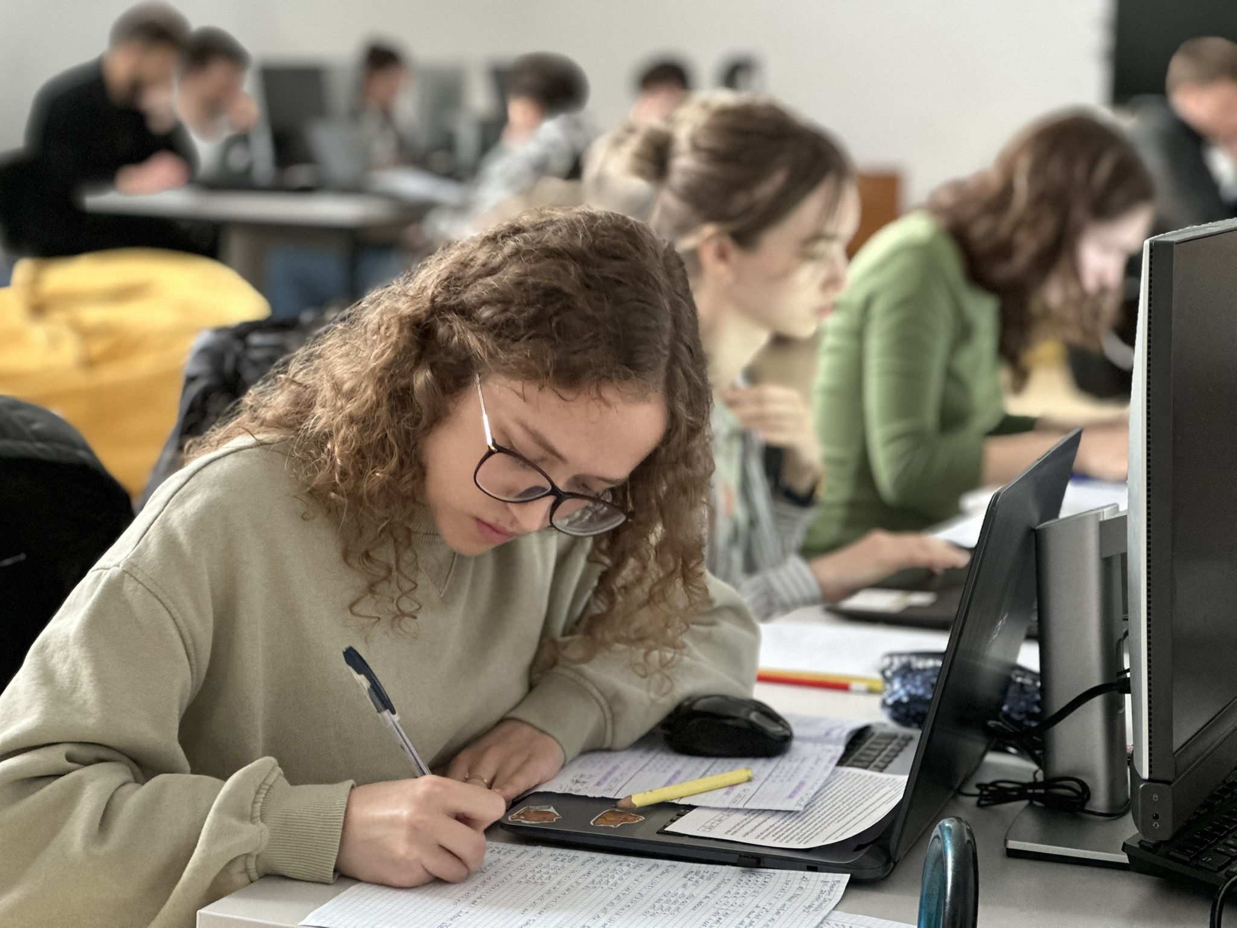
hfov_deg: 25.3
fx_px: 2752
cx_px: 618
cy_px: 464
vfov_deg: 19.1
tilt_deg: -7.7
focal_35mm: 77
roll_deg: -1.4
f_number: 2.8
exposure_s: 1/22
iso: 500
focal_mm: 9
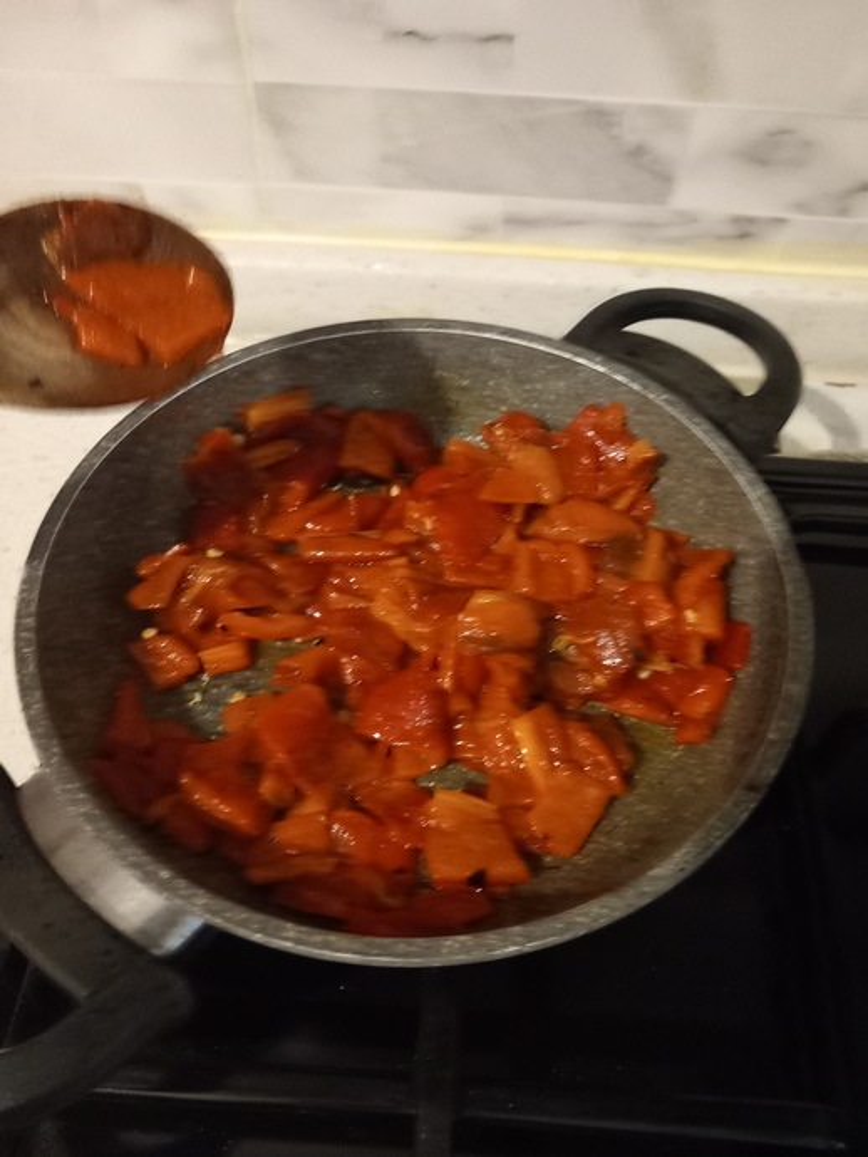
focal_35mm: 27
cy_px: 578
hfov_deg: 51.4
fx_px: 902
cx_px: 434
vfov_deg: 65.3
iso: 800
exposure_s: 1/20
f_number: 1.8
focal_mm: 4
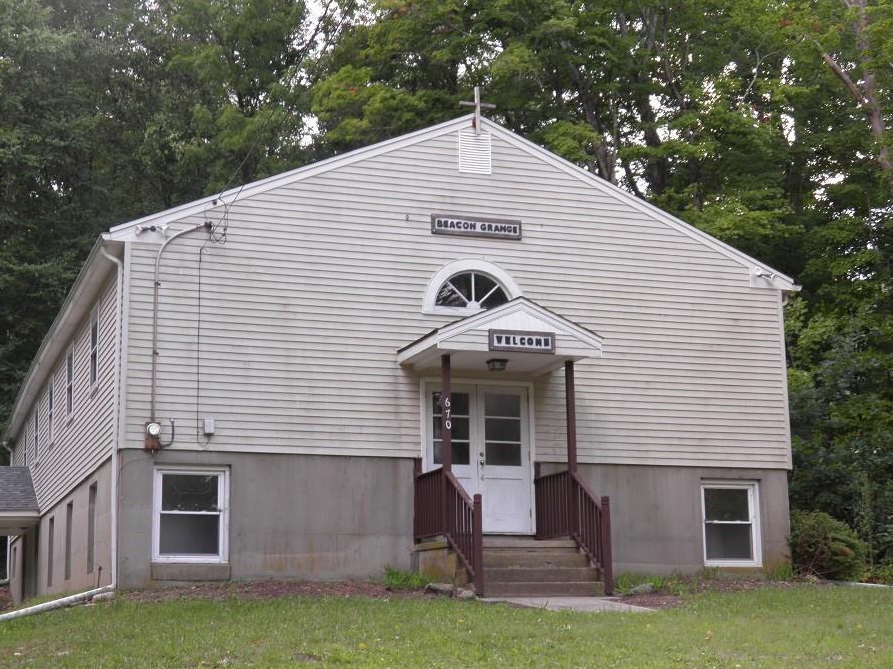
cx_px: 401
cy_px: 334
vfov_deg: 26.1
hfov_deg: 34.3
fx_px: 1444
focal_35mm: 56
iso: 50
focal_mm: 8.9
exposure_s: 1/80
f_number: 3.5
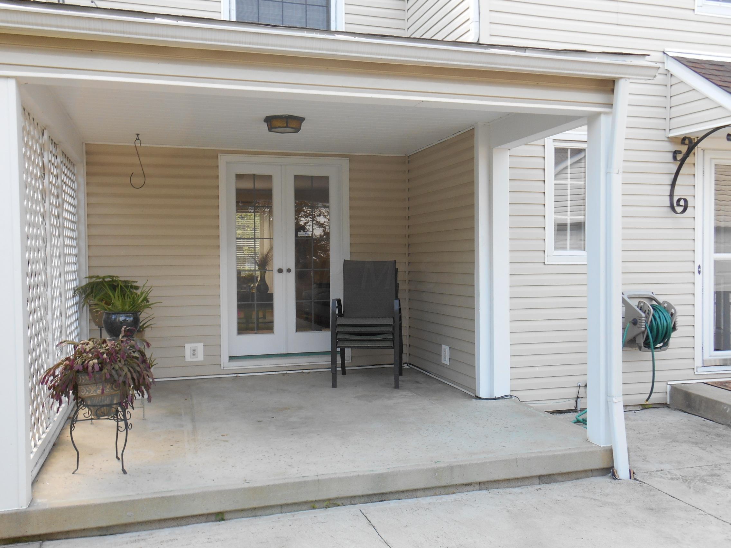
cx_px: 366
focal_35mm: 31
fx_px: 655
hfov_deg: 58.4
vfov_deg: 45.4
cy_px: 274
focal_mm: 5.5
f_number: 3.6
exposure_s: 1/60
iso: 80
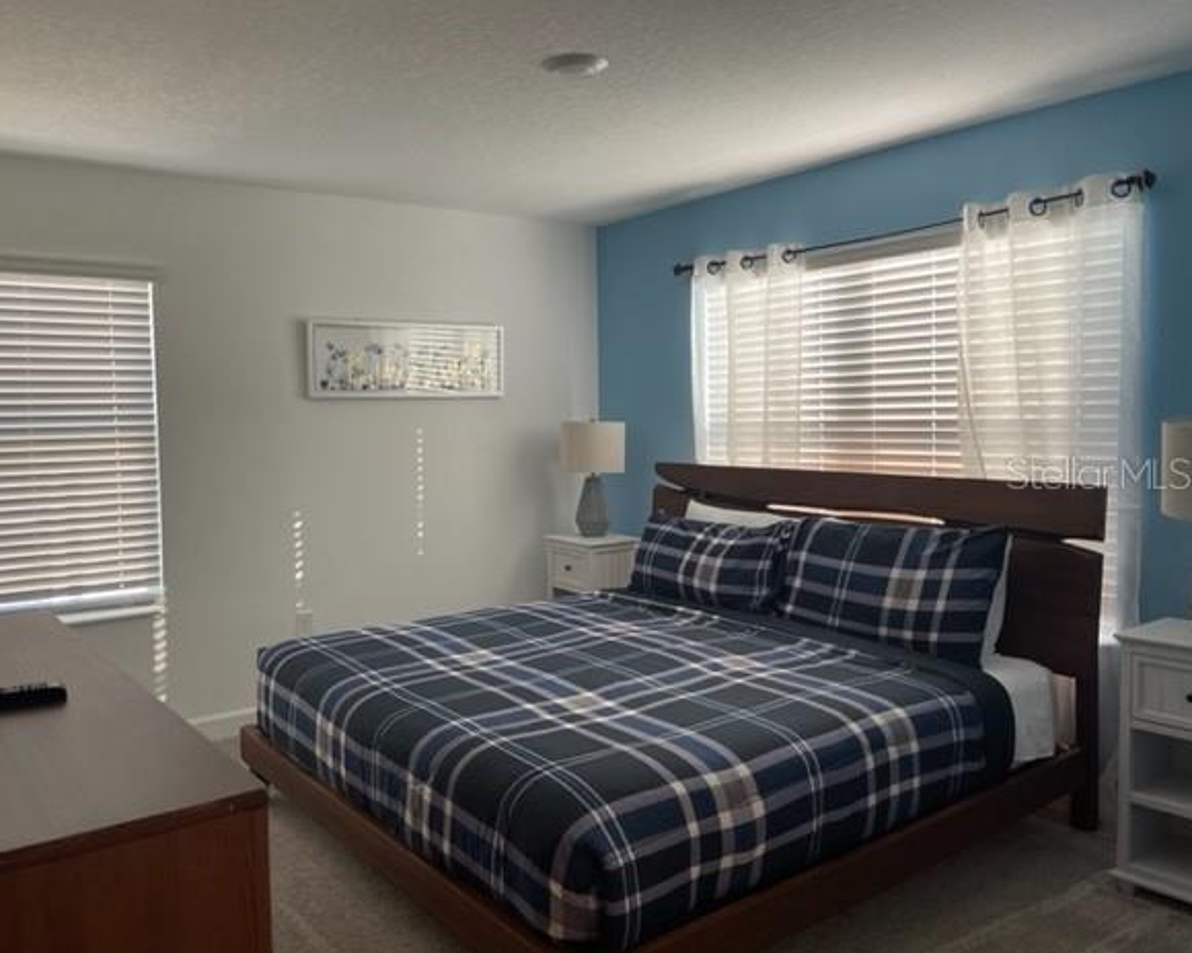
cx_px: 543
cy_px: 472
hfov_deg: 62.1
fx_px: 988
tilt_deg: -3.2
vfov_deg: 51.5
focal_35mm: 28
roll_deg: +1.7
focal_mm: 5.1
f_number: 1.6
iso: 80
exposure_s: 1/120
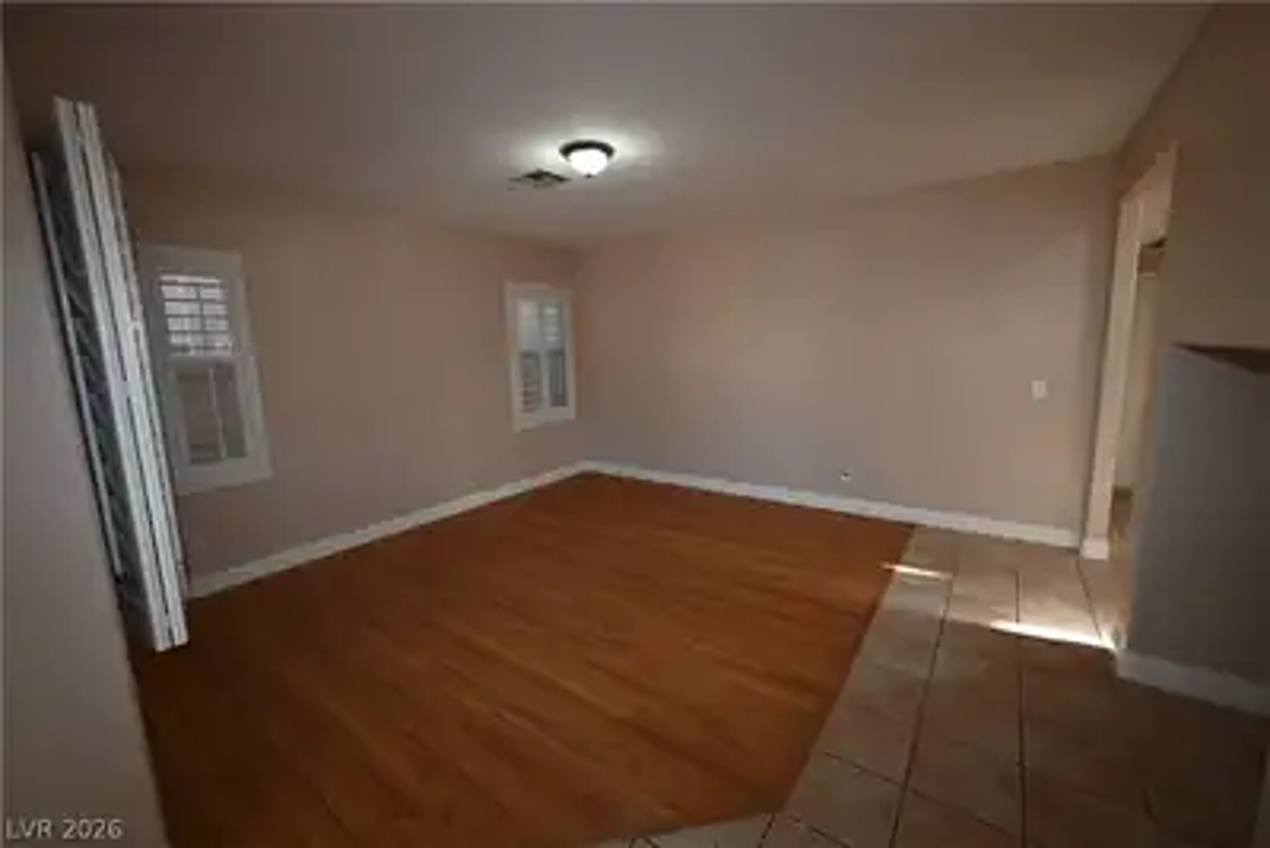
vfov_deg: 81.3
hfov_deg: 104.2
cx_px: 635
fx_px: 494
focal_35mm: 14
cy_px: 424
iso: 1100
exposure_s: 1/60
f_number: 4
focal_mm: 14
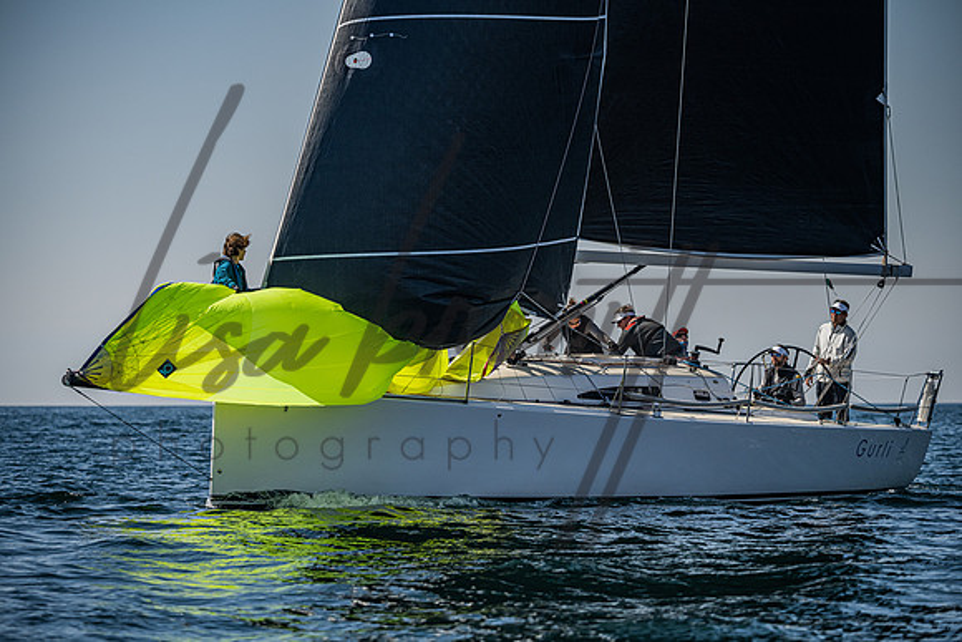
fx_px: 4723
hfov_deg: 11.6
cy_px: 321
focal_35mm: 177
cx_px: 481
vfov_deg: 7.8
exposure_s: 1/6400
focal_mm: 175
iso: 400
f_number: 4.8
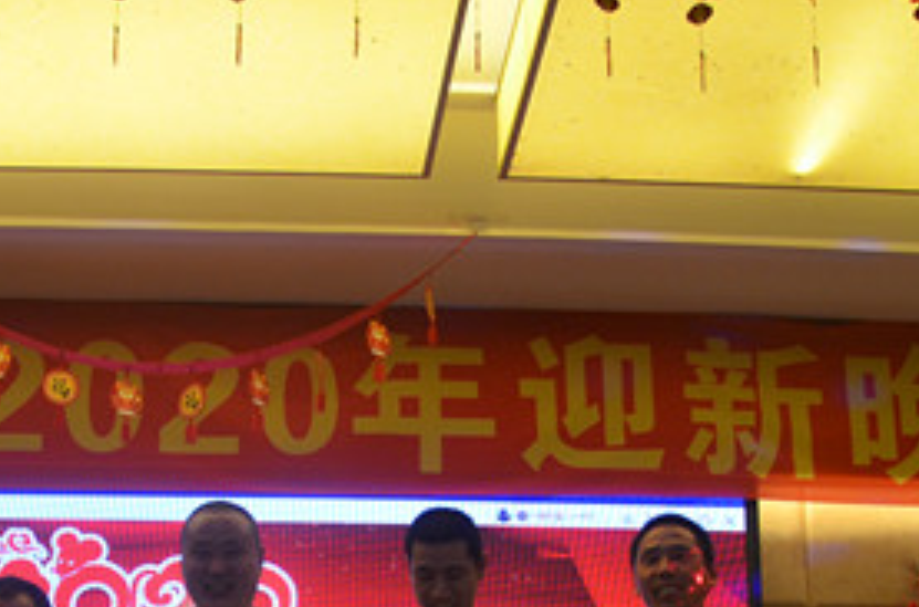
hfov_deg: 26.0
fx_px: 1985
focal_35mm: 78
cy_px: 741
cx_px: 372
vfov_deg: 16.6
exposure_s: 1/60
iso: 500
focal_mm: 18
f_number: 4
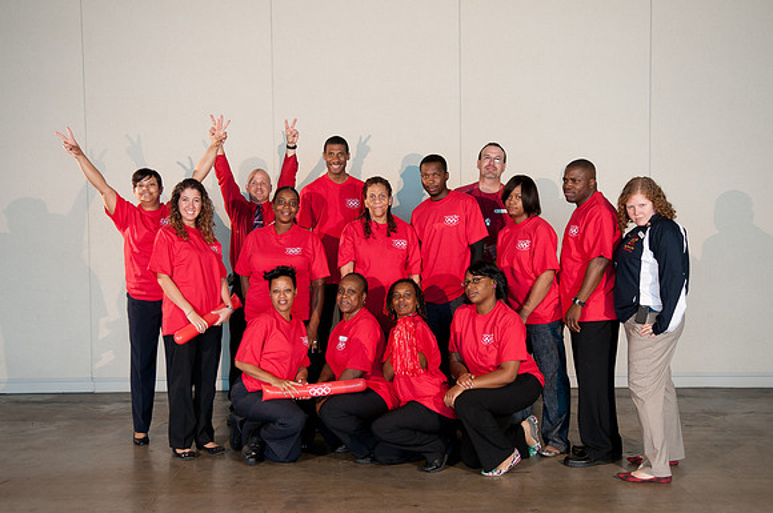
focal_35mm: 46
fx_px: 997
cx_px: 386
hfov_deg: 42.4
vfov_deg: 28.9
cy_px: 256
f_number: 2.8
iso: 500
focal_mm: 31
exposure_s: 1/60
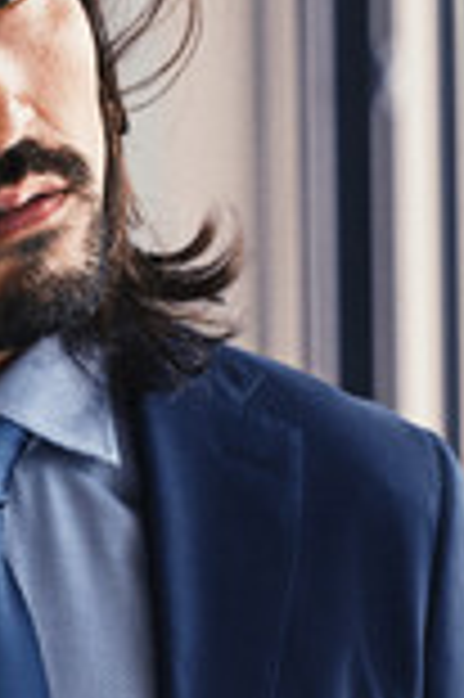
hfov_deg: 3.6
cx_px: -300
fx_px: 7421
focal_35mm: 383
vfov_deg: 5.4
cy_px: 750
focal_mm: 99
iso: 400
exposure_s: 1/200
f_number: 4
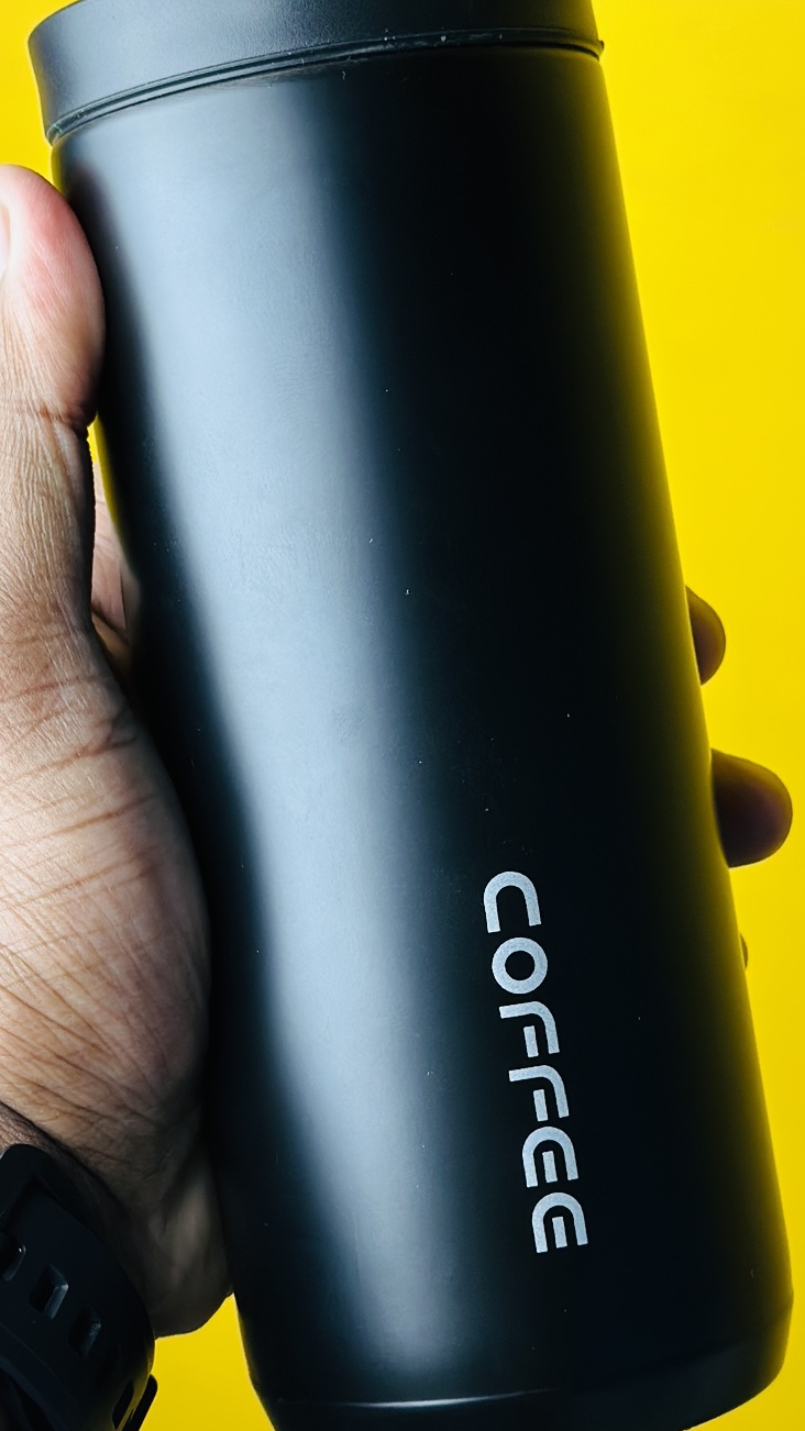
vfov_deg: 26.2
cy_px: 692
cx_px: 419
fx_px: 3075
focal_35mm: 81
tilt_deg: -34.1
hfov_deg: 14.9
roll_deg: -2.3
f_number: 1.78
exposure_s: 1/100
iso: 125
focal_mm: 6.86
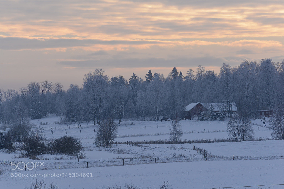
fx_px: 1736
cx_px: 142
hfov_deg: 9.4
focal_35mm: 220
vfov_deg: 6.3
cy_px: 94
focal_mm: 220
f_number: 11
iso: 180
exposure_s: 1/125
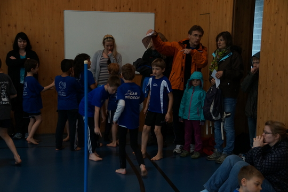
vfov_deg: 22.6
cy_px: 96
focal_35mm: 60
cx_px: 144
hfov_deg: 33.4
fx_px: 480
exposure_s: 1/80
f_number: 4.5
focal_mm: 40
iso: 800
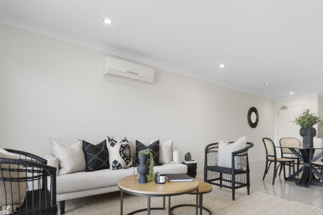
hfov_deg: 81.2
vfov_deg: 58.8
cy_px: 134
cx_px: 168
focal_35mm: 21
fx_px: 188
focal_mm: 16
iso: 800
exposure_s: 1/6
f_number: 7.1
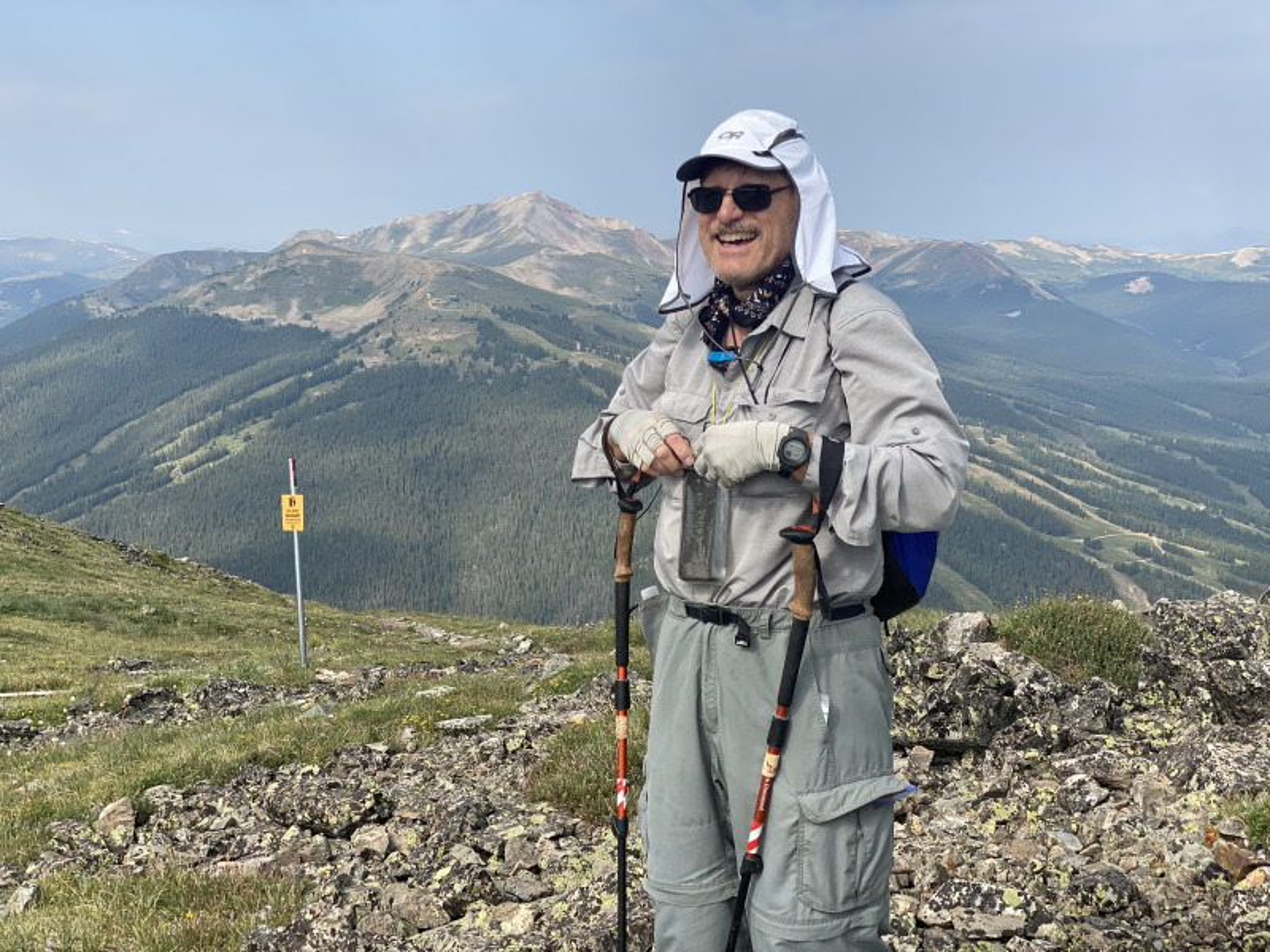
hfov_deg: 36.8
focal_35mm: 52
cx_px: 635
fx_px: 1908
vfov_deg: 28.0
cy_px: 476
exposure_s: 1/1261
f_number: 2
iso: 20
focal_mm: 6
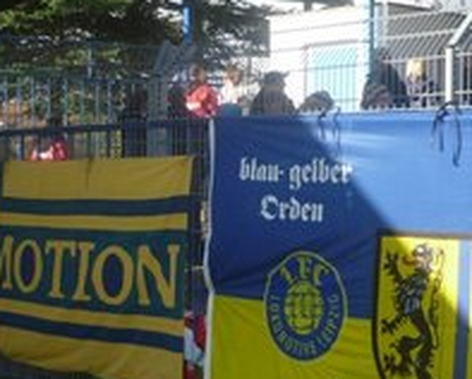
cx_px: 190
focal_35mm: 87
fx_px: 1217
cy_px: 257
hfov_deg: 21.9
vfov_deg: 17.6
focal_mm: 5.5
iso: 80
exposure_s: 1/500
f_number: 2.8
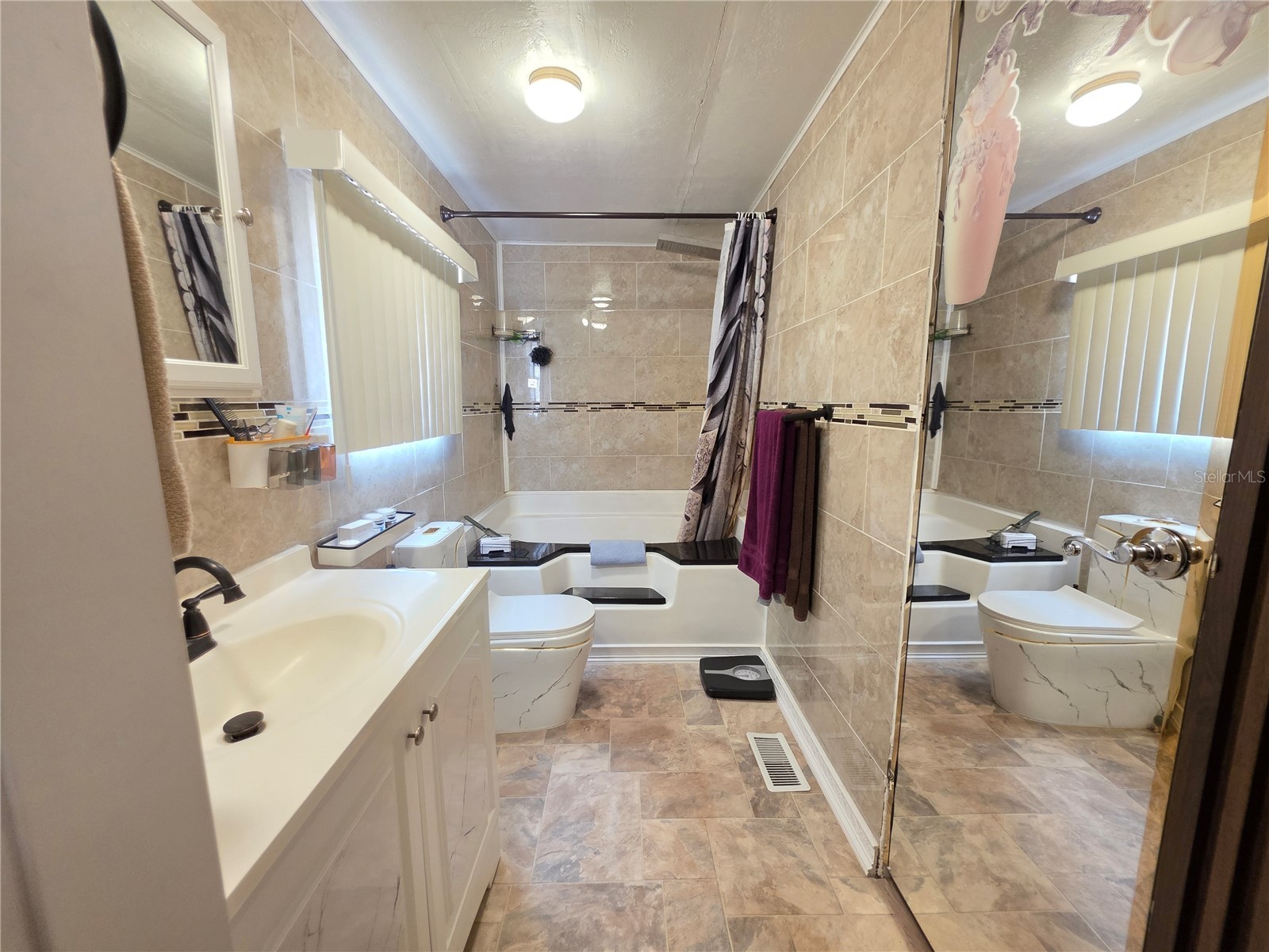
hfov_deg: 106.2
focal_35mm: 13
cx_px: 634
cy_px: 476
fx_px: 477
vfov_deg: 89.9
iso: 320
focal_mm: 2.2
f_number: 1.9
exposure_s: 1/60
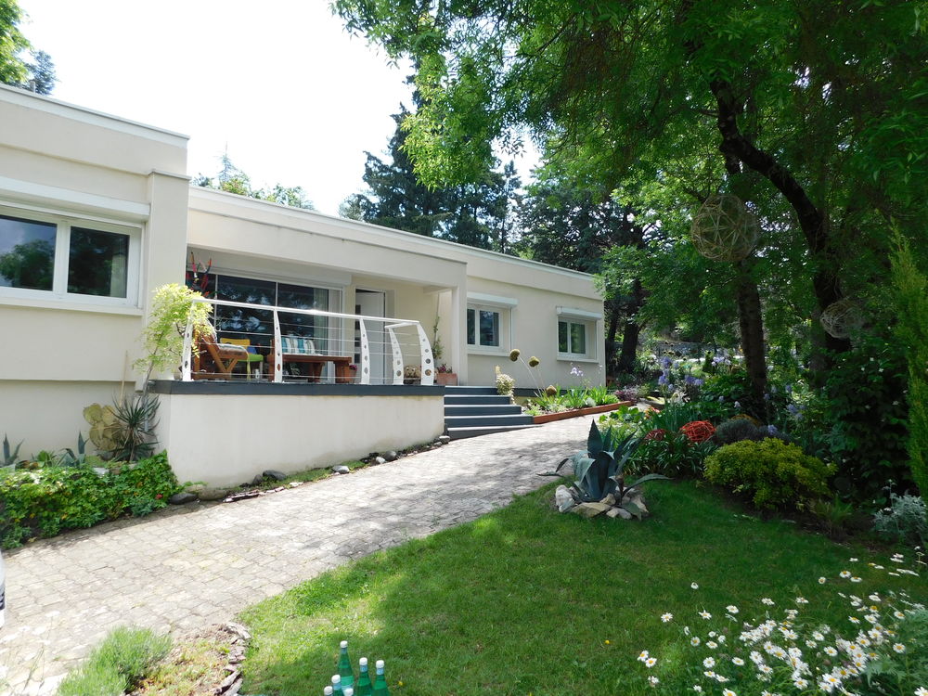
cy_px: 348
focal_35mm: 23
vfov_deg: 58.9
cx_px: 464
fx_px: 617
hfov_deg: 73.9
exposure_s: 1/640
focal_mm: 4
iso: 125
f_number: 3
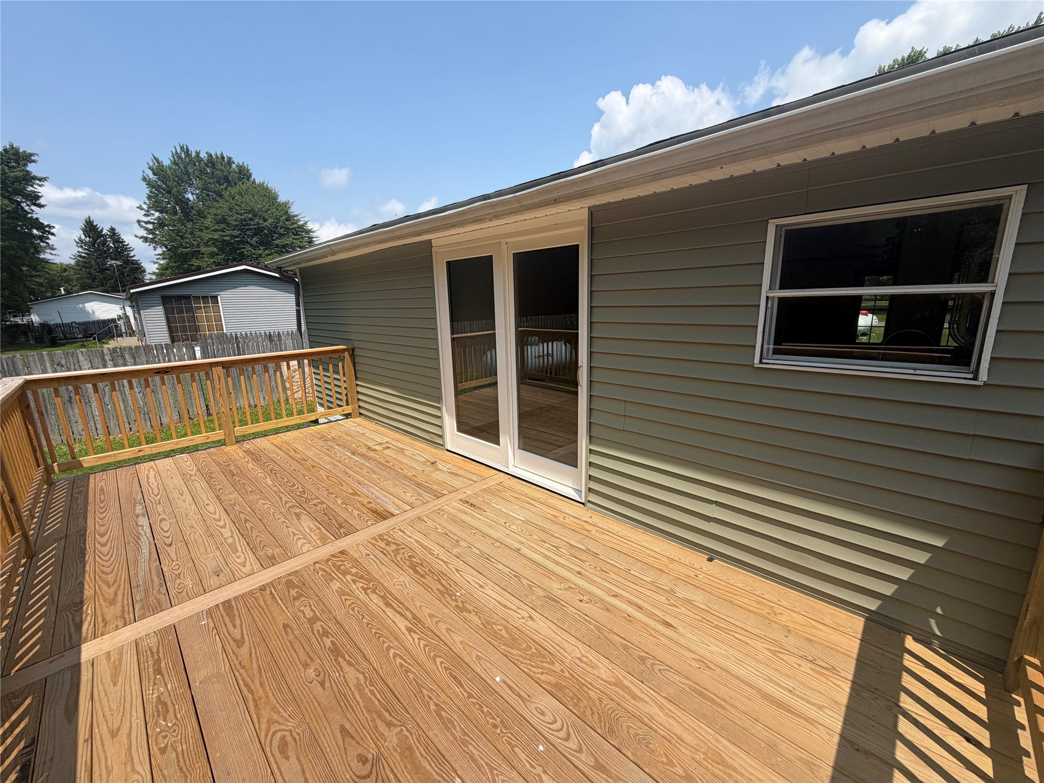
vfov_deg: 85.7
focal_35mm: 14
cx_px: 522
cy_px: 392
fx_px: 422
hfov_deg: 102.1
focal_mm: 2.22
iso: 20
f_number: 2.2
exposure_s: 1/770
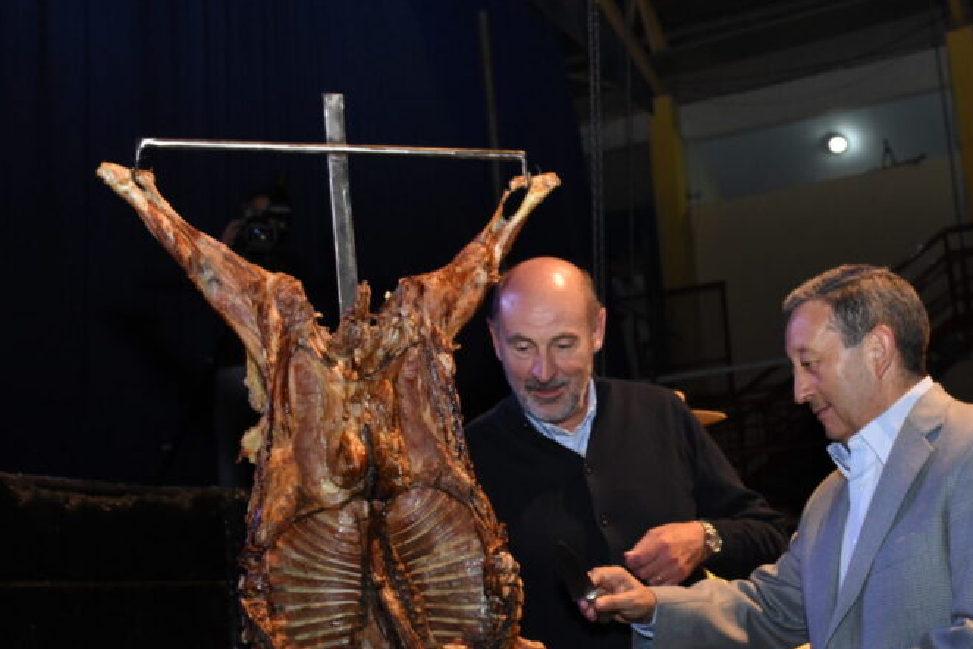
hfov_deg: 38.3
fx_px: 1378
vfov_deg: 26.3
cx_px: 671
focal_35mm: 51
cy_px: 460
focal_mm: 22
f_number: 4
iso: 1600
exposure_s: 1/200
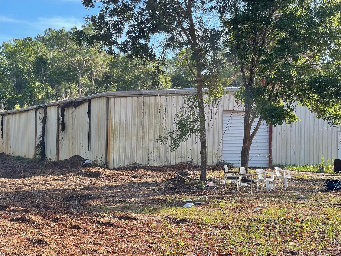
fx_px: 630
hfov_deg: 30.3
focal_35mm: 64
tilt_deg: +1.4
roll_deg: -0.5
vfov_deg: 22.9
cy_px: 128
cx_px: 170
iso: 20
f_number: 2.2
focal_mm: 7.5
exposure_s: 1/248
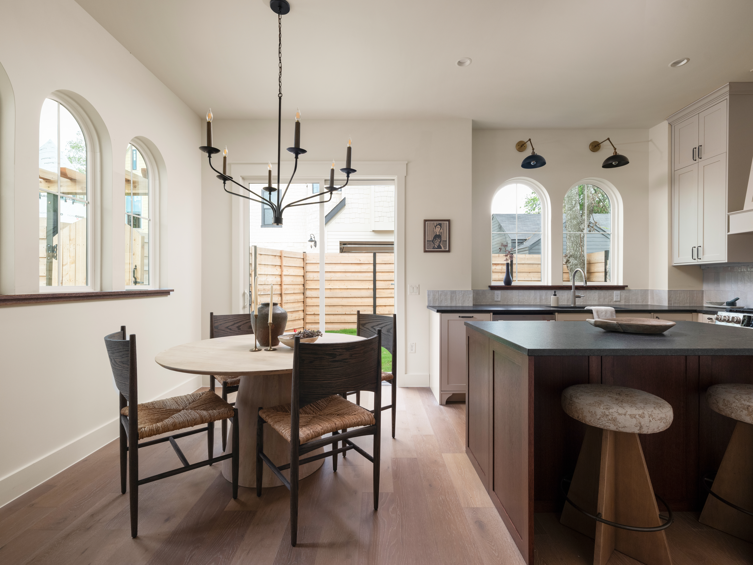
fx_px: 370
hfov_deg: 91.0
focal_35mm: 17
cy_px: 282
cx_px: 376
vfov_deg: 74.7
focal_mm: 20.9
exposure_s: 1/15
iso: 500
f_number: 11
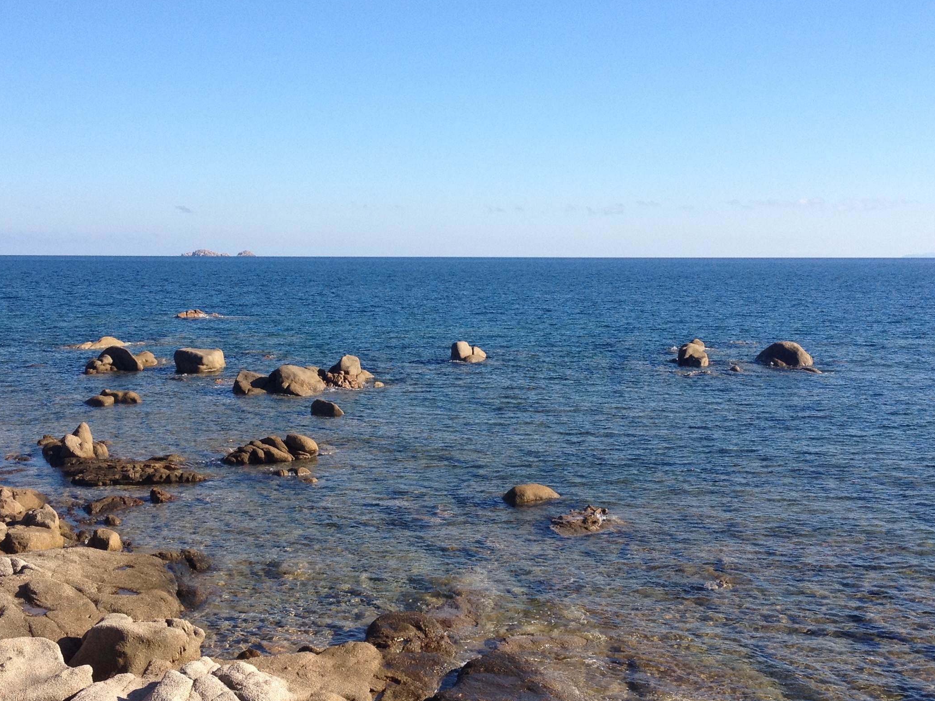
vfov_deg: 26.6
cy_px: 351
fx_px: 1486
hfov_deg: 34.9
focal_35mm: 55
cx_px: 430
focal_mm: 4.28
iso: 64
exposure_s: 1/1314
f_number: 2.4
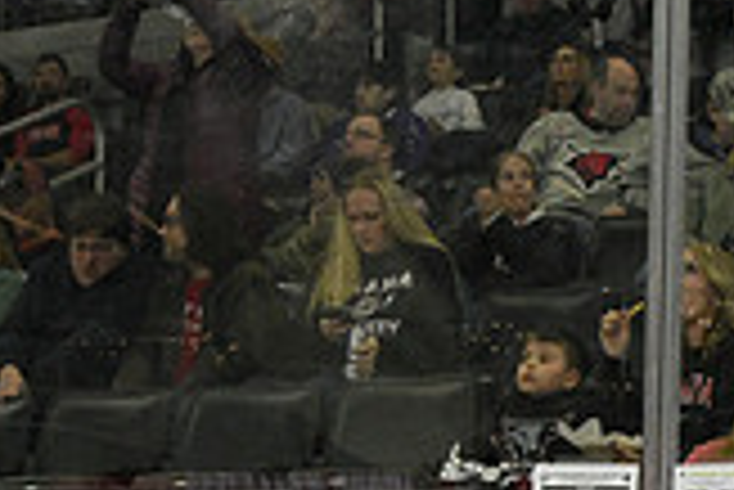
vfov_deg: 11.9
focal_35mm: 110
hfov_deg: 18.5
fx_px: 2245
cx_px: 536
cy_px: 762
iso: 6400
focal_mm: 31
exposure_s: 1/250
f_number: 16
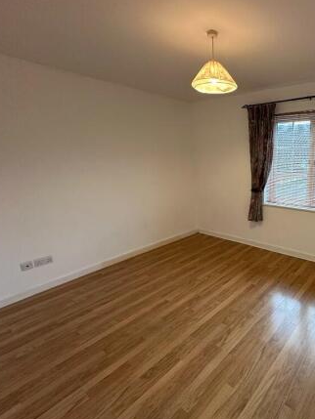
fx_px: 230
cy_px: 209
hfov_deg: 62.4
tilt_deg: -14.1
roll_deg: +0.3
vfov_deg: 84.6
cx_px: 256
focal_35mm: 19
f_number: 2.2
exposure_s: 1/100
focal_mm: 2.22
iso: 200
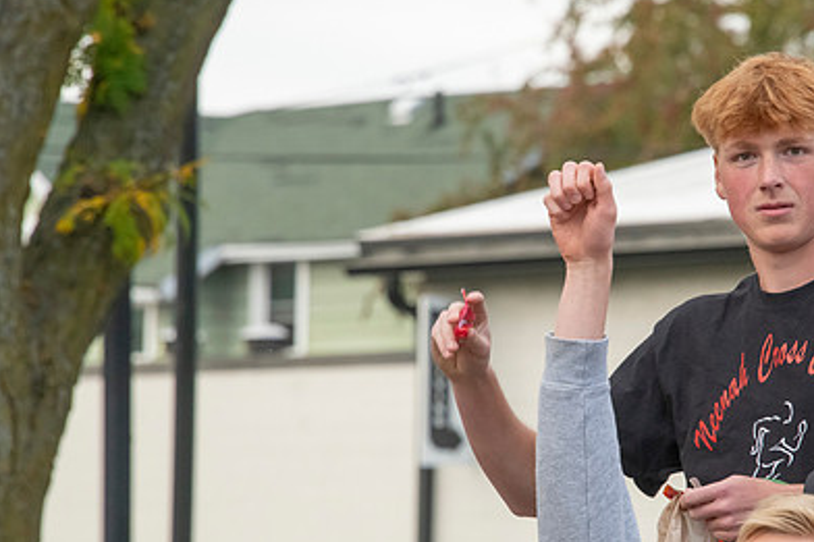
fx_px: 10035
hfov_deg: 4.6
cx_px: 563
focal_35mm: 444
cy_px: 340
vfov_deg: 3.1
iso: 3200
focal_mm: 300
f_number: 11
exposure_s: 1/500
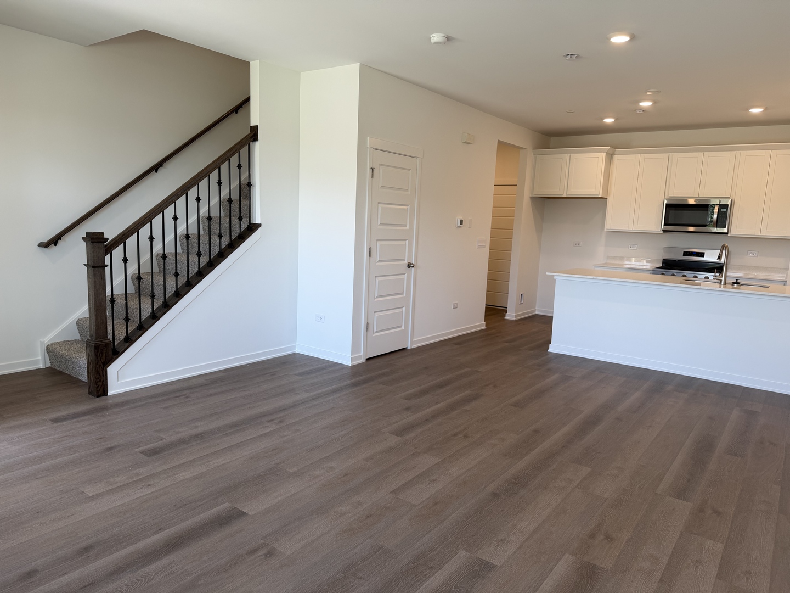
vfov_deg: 56.8
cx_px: 395
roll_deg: -3.2
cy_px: 296
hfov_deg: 71.6
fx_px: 548
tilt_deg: -8.3
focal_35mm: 24
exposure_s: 1/120
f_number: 1.78
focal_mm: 6.76
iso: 64
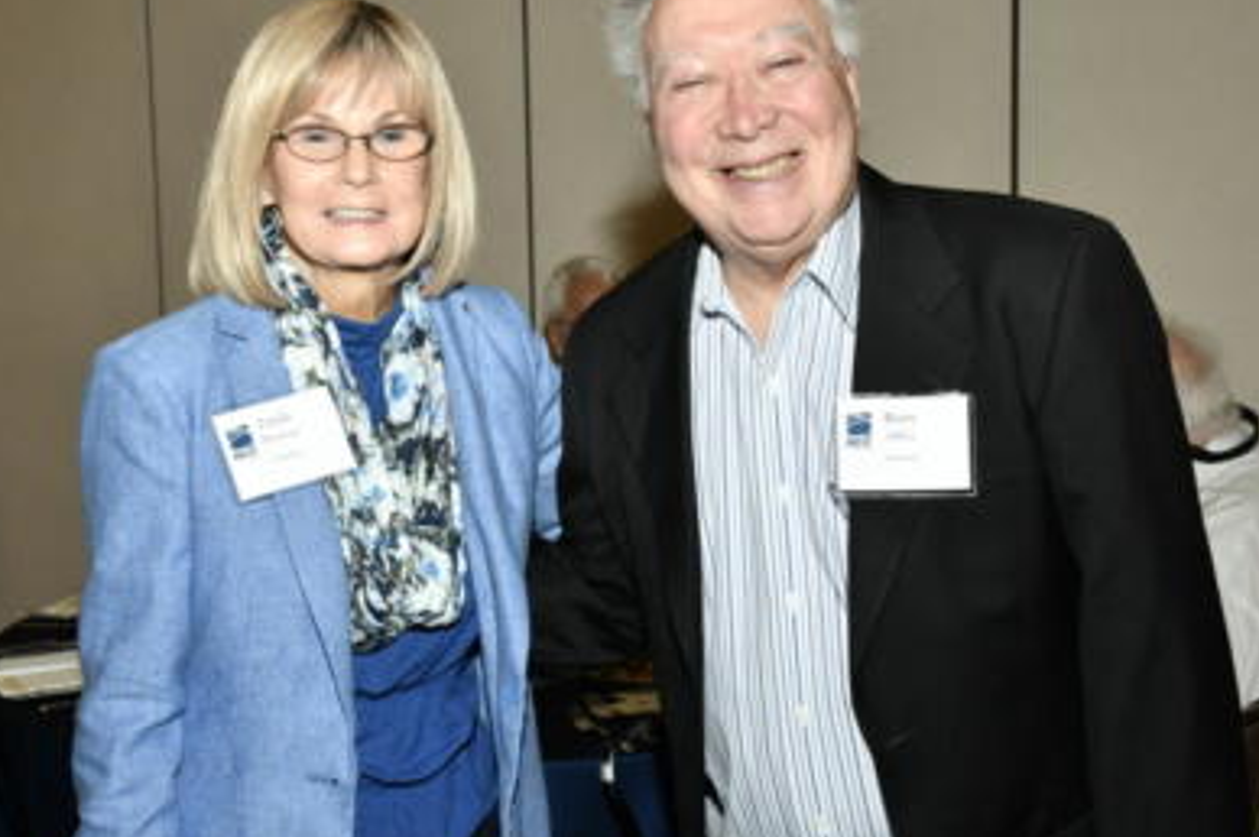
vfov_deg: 20.1
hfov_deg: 29.8
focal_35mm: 68
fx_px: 2364
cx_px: 581
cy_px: 333
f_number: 7.1
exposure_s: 1/60
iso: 400
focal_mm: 35
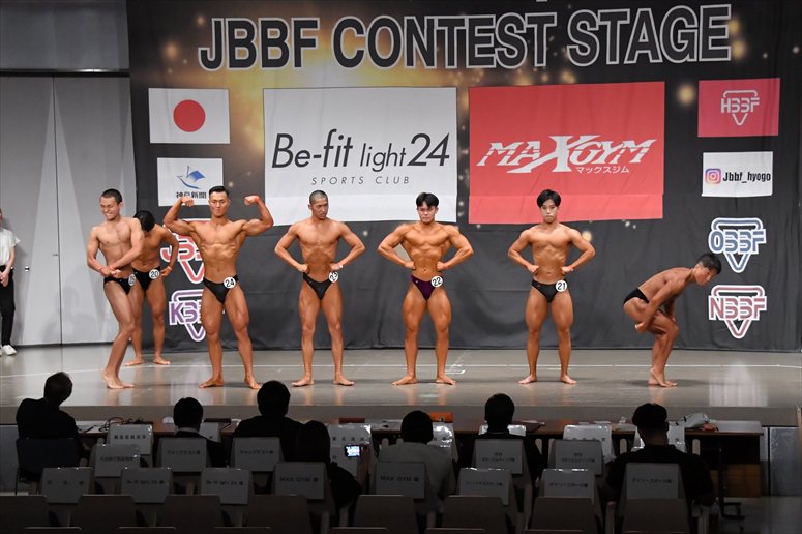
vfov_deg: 16.2
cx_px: 401
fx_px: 1870
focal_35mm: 84
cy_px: 267
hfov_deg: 24.2
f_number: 5.6
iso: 6400
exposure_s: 1/400
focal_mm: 56
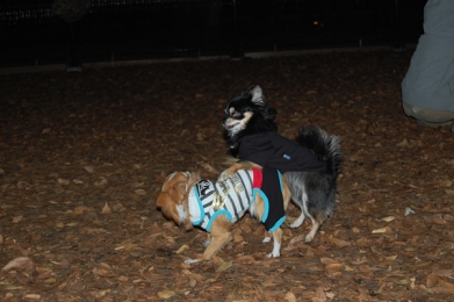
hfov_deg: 24.6
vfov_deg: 16.5
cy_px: 151
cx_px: 227
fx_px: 1040
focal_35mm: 82
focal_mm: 55
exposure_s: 1/60
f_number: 5.6
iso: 400
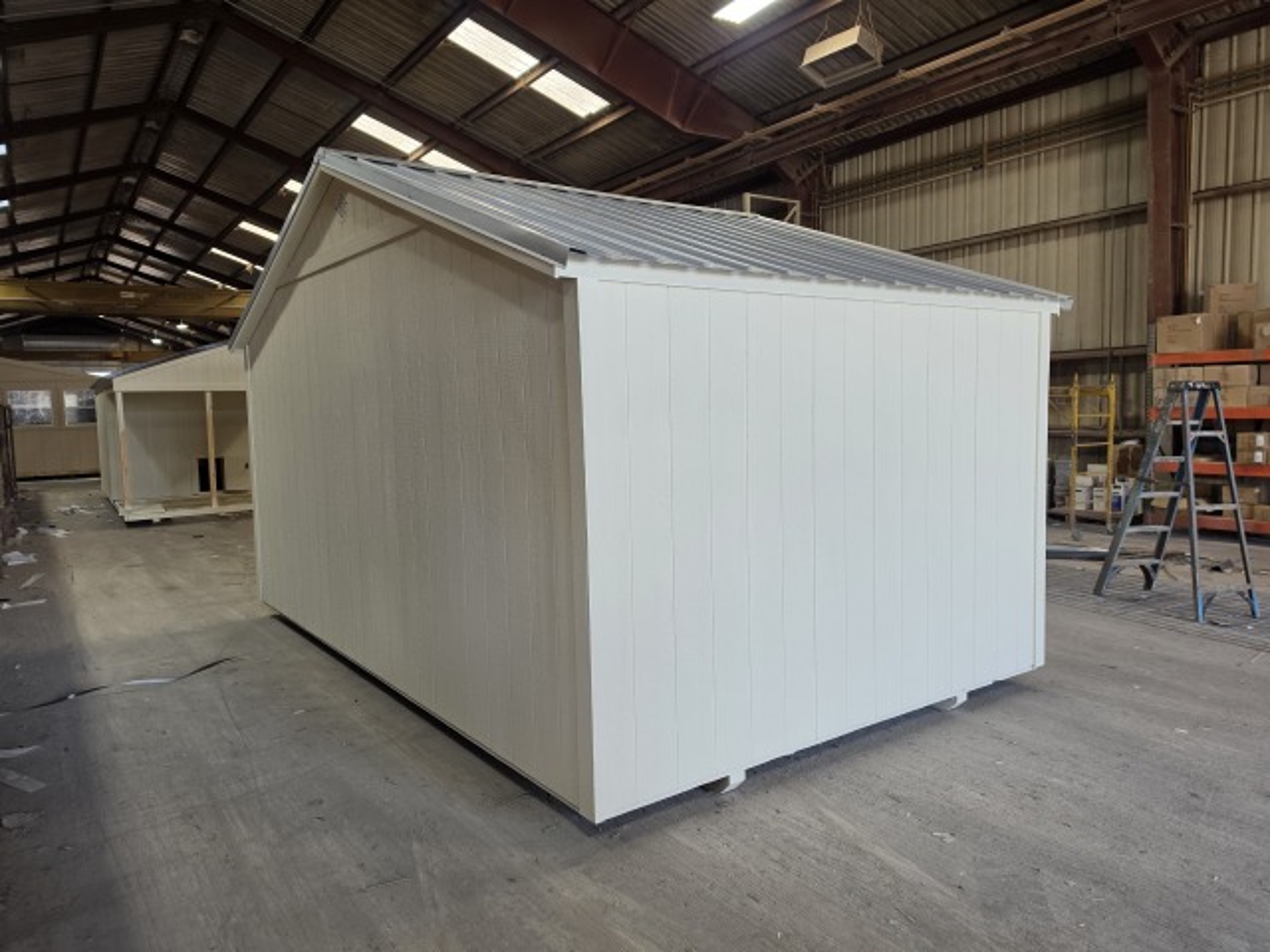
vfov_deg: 58.9
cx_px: 635
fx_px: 844
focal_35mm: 23
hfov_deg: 73.9
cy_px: 476
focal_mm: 6.5
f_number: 1.4
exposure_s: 1/180
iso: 100
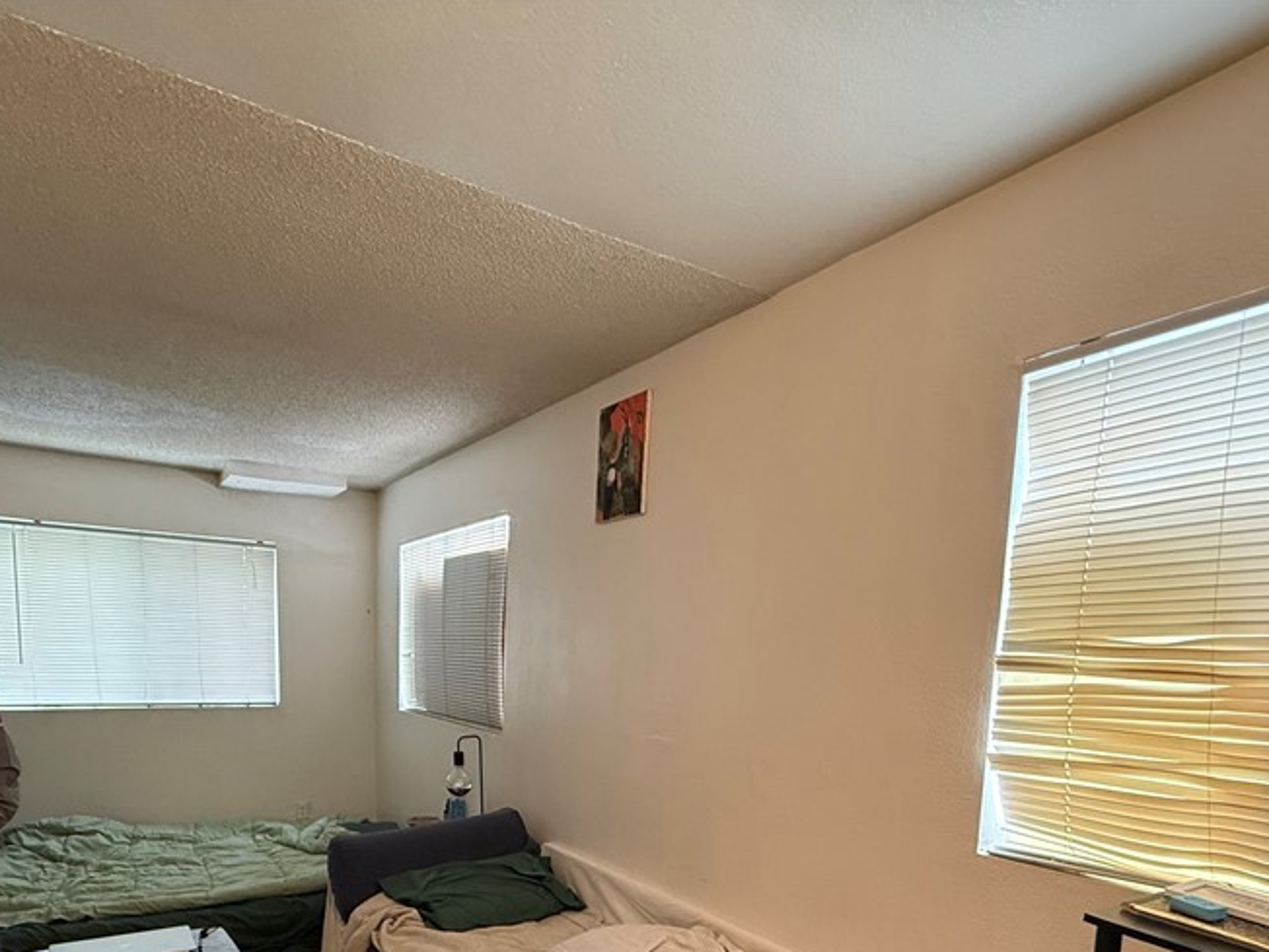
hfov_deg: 76.3
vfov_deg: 57.2
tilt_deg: -6.1
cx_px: 598
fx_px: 807
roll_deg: -2.4
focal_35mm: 22
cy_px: 744
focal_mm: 2.22
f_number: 2.2
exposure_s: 1/60
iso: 320
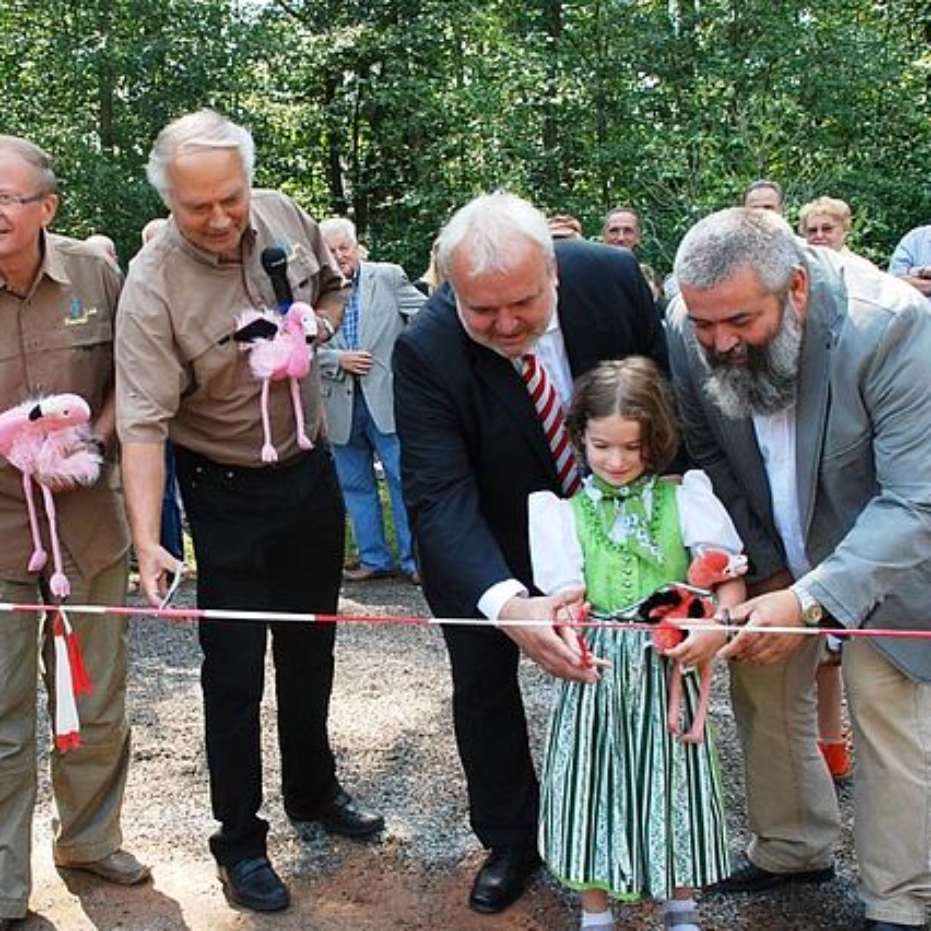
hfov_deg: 42.3
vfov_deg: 42.8
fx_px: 1187
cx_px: 310
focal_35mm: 39
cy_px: 462
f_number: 5
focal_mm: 20
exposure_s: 1/100
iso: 200
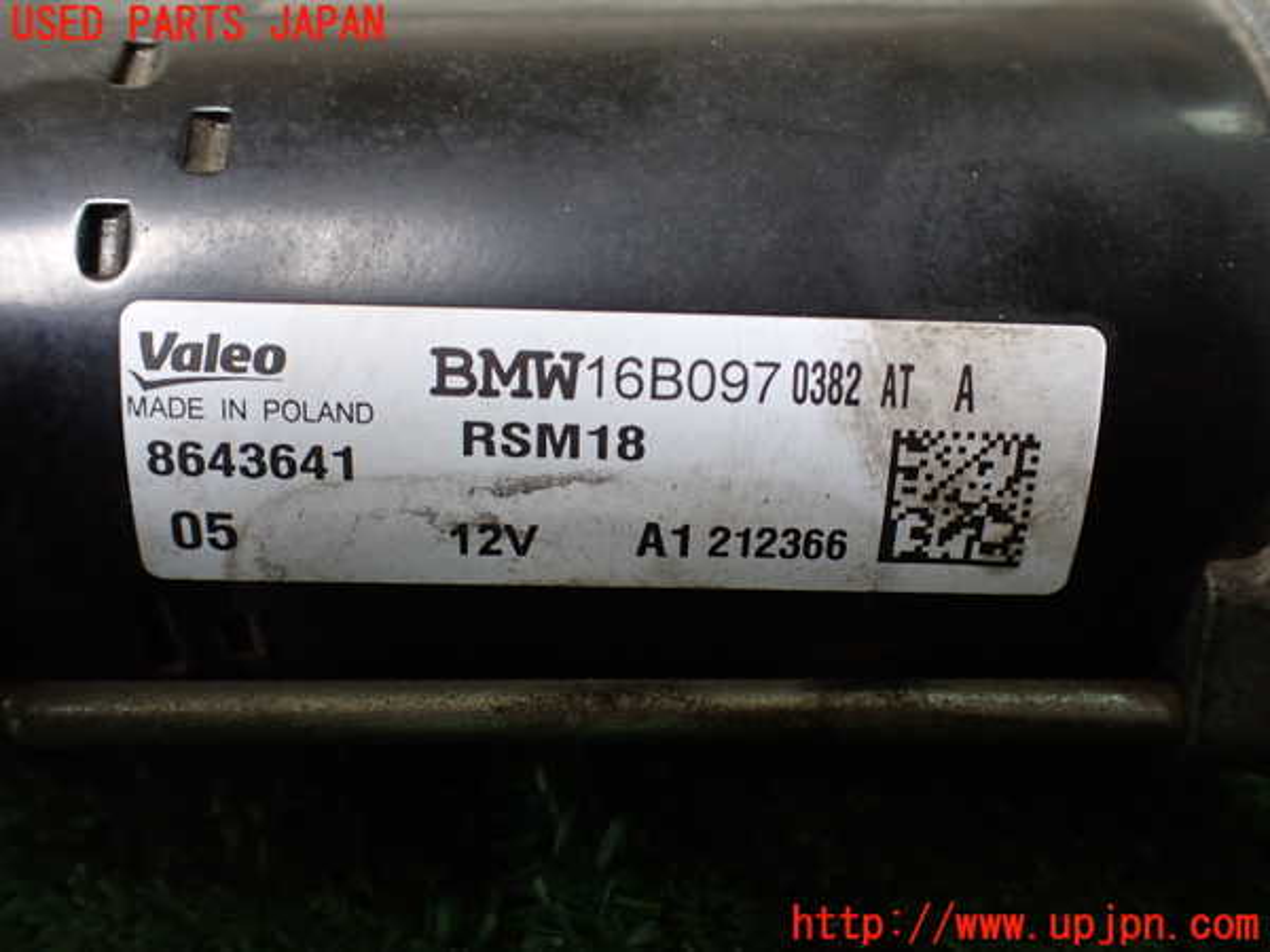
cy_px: 476
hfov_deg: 60.0
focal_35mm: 30
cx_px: 635
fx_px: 1101
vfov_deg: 46.8
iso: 320
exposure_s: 1/125
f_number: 2.3
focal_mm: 5.4
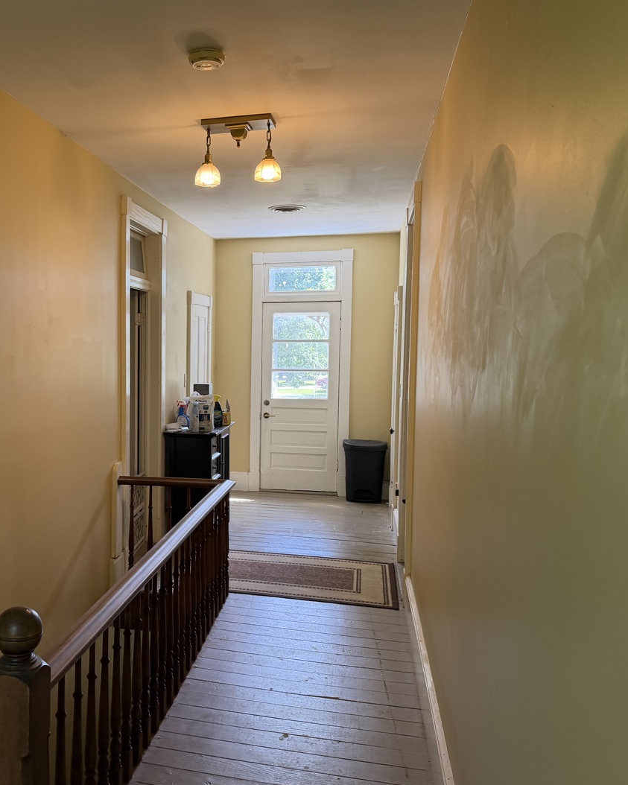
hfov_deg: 44.4
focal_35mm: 32
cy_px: 396
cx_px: 166
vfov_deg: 55.7
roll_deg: +0.1
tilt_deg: -3.6
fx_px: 744
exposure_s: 1/144
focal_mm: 6.76
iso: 200
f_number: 1.78
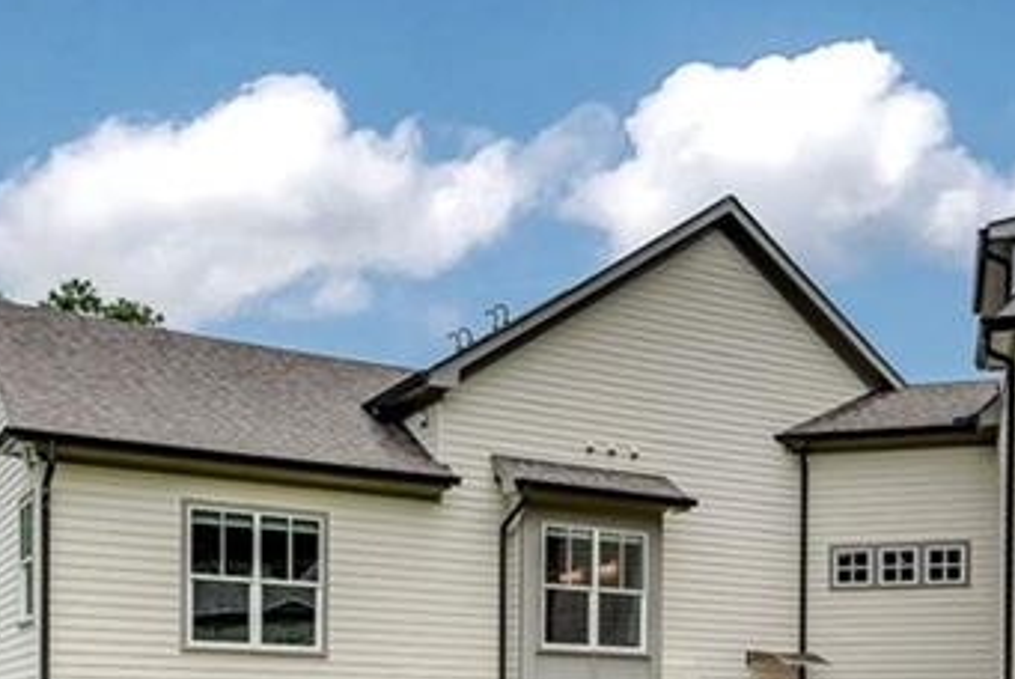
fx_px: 1354
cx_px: 571
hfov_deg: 41.0
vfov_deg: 26.0
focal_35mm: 48
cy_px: 743
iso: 100
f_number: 8
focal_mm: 16
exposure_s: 1/320
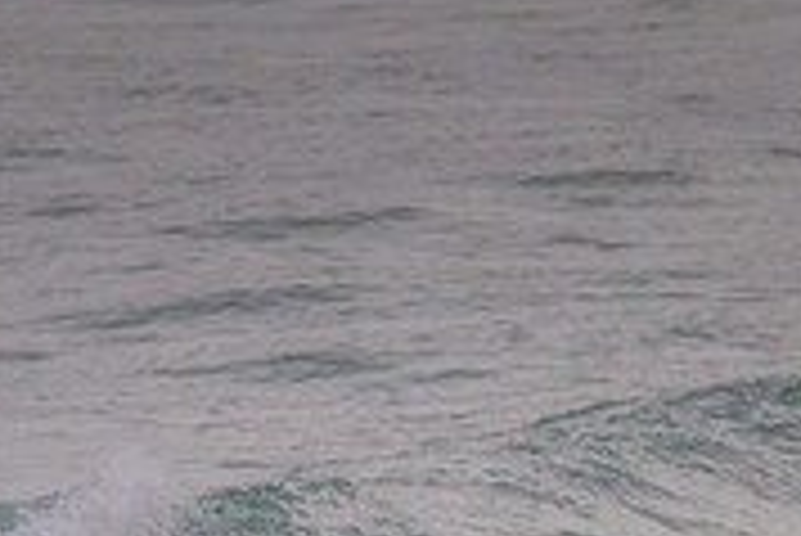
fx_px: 58096
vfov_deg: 0.5
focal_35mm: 2609
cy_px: 705
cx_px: 490
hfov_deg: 0.8
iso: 2800
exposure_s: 1/1250
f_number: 11
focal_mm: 800
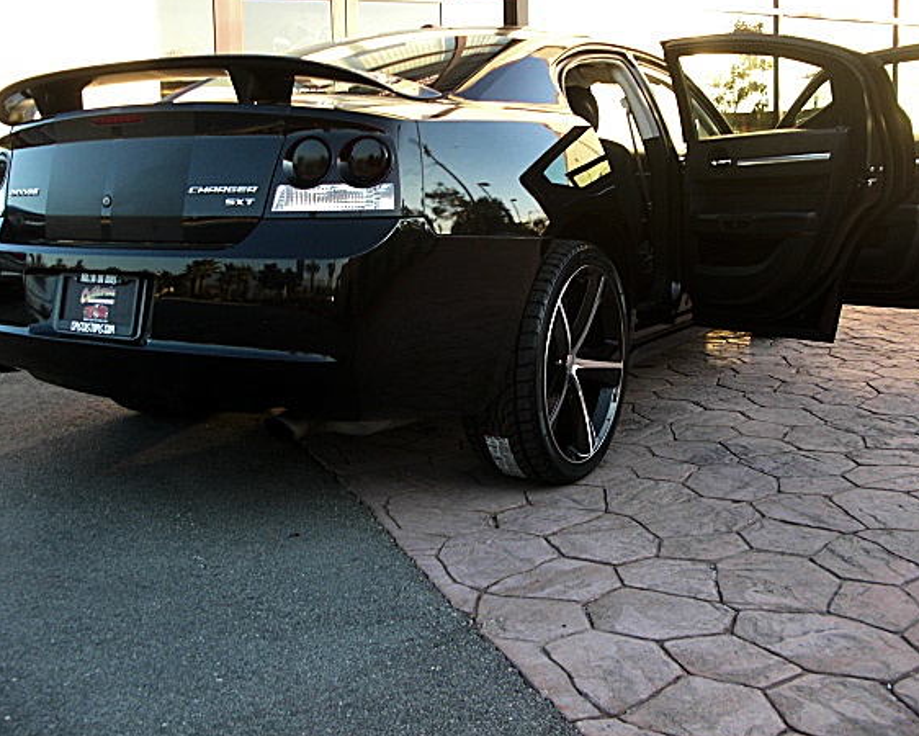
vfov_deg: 37.3
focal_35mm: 40
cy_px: 345
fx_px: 1088
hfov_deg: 45.8
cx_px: 468
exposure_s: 1/100
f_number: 2.8
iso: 100
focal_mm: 6.3
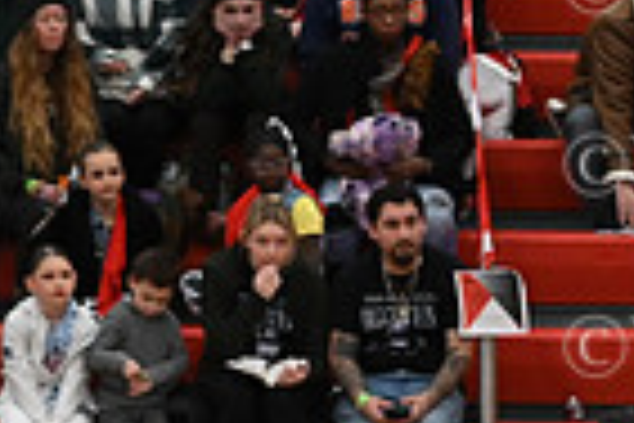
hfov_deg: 4.7
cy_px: 619
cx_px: 1214
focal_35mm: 433
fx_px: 7625
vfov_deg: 3.2
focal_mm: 70
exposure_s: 1/400
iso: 3200
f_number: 4
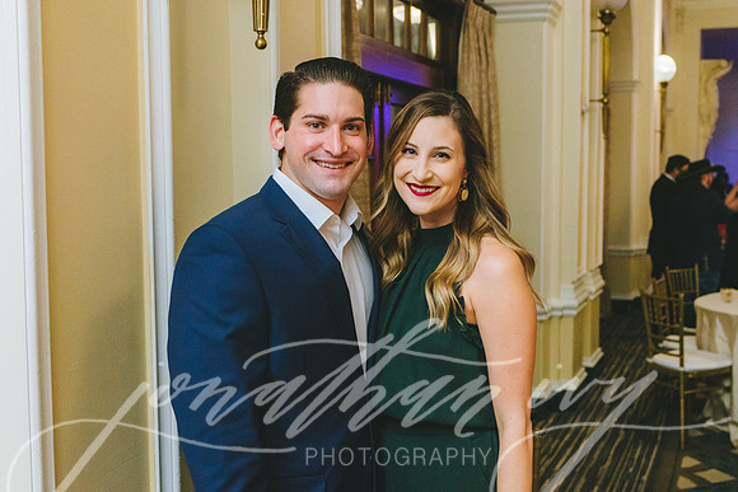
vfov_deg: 32.5
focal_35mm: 41
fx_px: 844
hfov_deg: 47.0
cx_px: 434
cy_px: 246
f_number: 4
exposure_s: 1/160
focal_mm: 35
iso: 1600
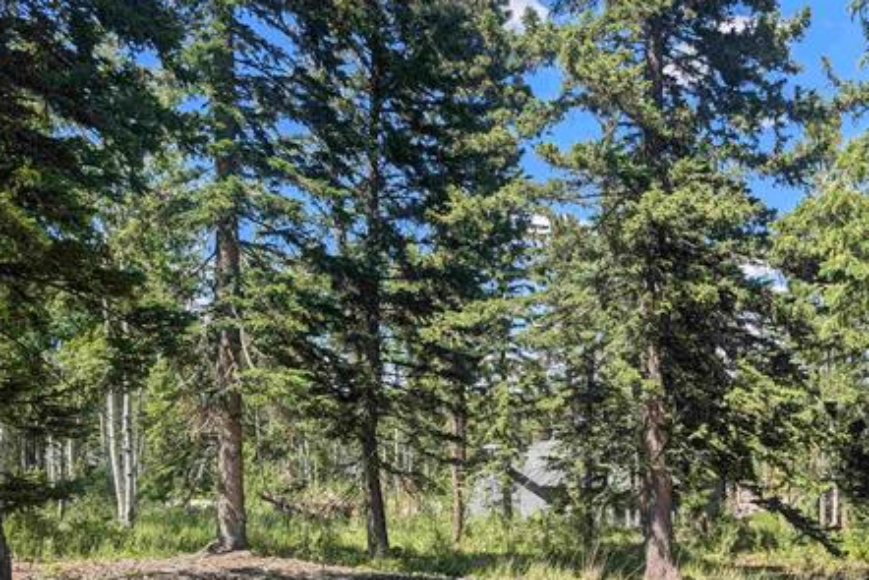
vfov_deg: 35.8
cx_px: 607
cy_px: 458
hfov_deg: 51.7
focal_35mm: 36
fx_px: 869
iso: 18
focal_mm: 6.9
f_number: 1.68
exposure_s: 1/567
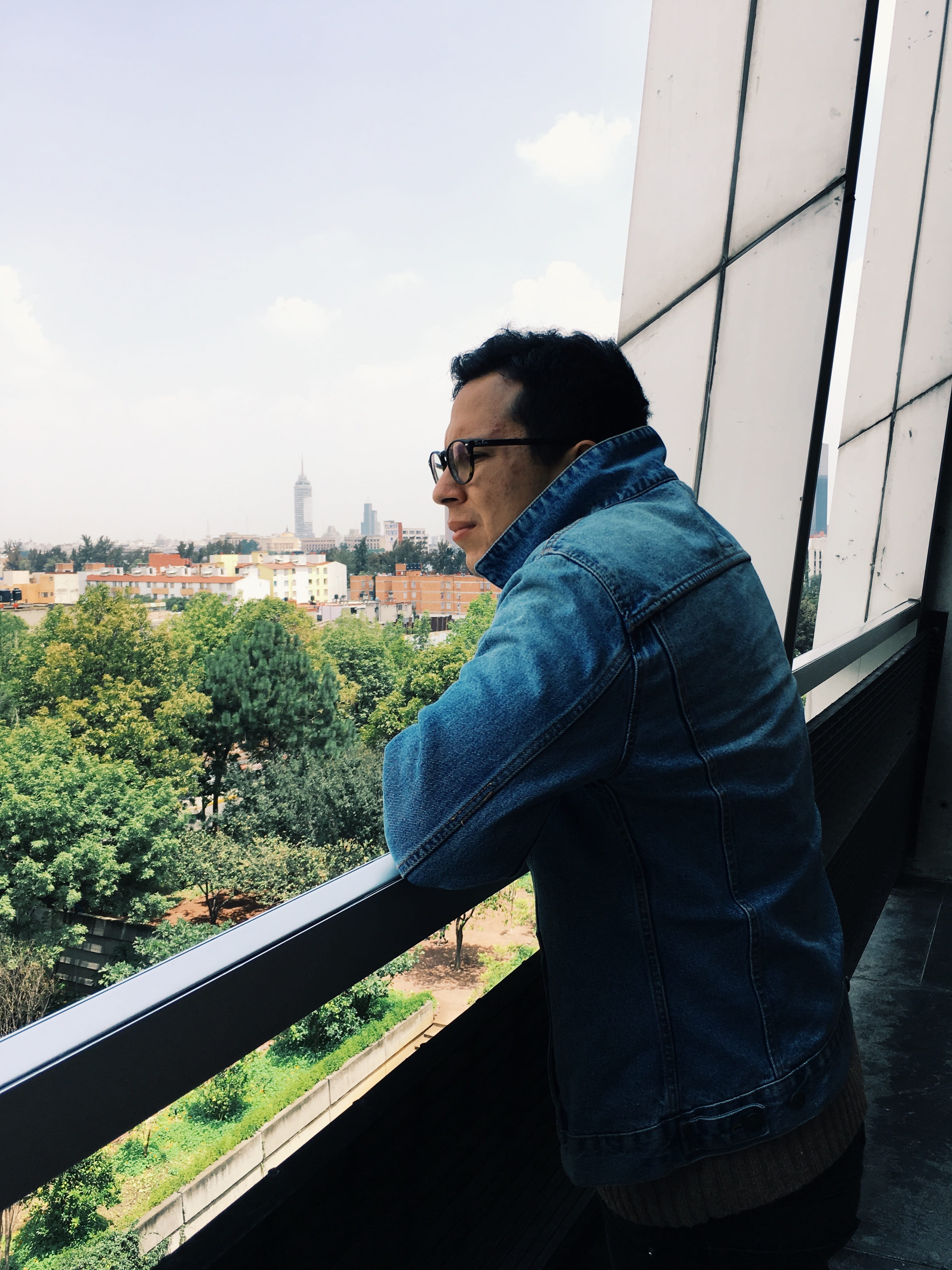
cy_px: 635
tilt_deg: -6.3
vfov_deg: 61.7
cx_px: 476
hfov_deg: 48.2
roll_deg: +0.5
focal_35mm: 29
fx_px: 1063
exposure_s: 1/725
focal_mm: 4.15
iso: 25
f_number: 2.2
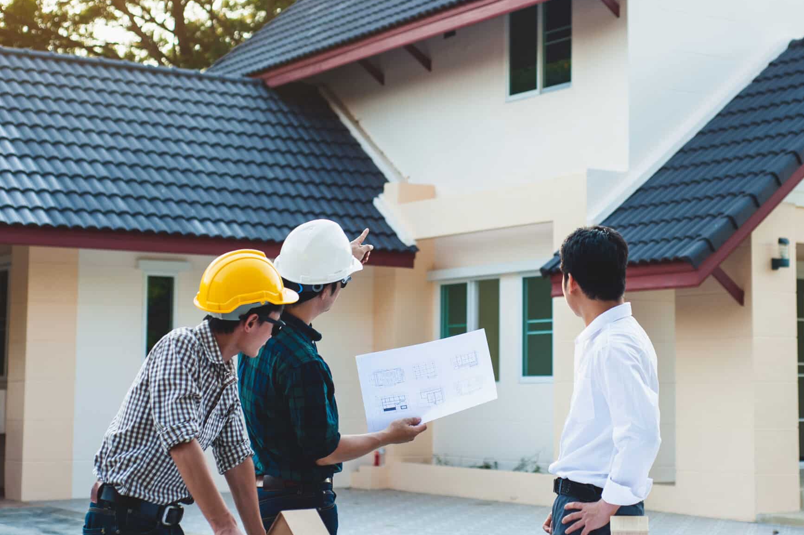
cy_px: 203
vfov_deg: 18.4
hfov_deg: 27.3
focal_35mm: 74
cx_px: 483
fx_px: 1652
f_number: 3.5
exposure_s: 1/400
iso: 100
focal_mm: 50
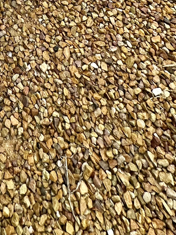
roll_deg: +6.8
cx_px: -50
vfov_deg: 25.4
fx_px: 312
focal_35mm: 46
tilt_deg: -41.7
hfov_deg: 26.8
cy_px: -149
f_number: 2.2
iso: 40
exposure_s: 1/302
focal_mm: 2.22
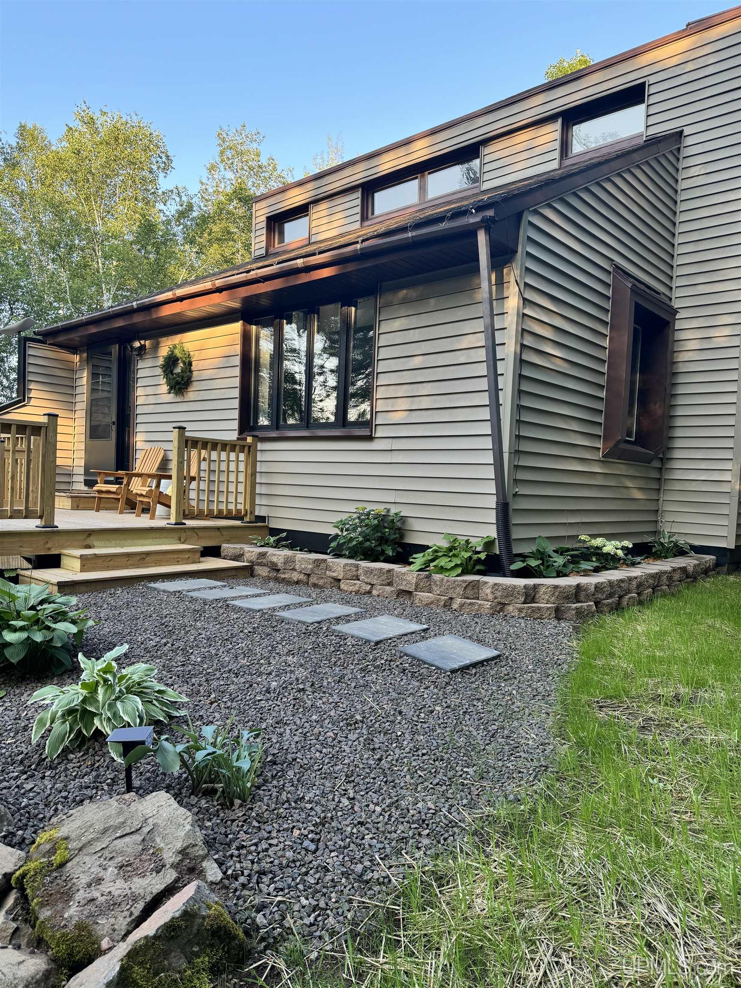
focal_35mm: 24
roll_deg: -1.6
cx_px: 370
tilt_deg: -1.6
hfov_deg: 56.8
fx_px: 685
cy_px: 494
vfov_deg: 71.6
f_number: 1.78
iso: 64
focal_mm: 6.76
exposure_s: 1/219
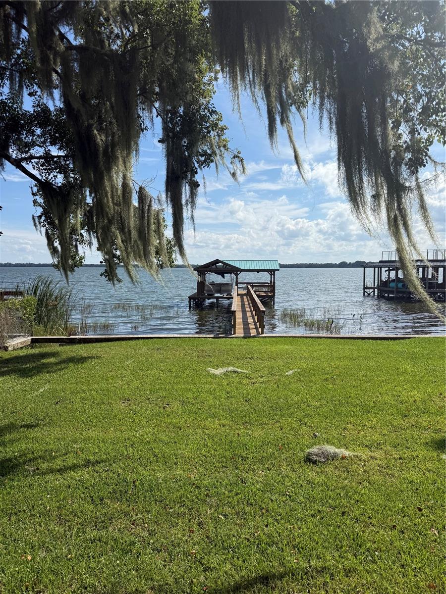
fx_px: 412
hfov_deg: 56.8
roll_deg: -0.2
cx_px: 223
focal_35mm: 24
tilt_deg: -3.4
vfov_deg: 71.6
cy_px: 297
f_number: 1.78
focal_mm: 6.76
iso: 80
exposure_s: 1/7353
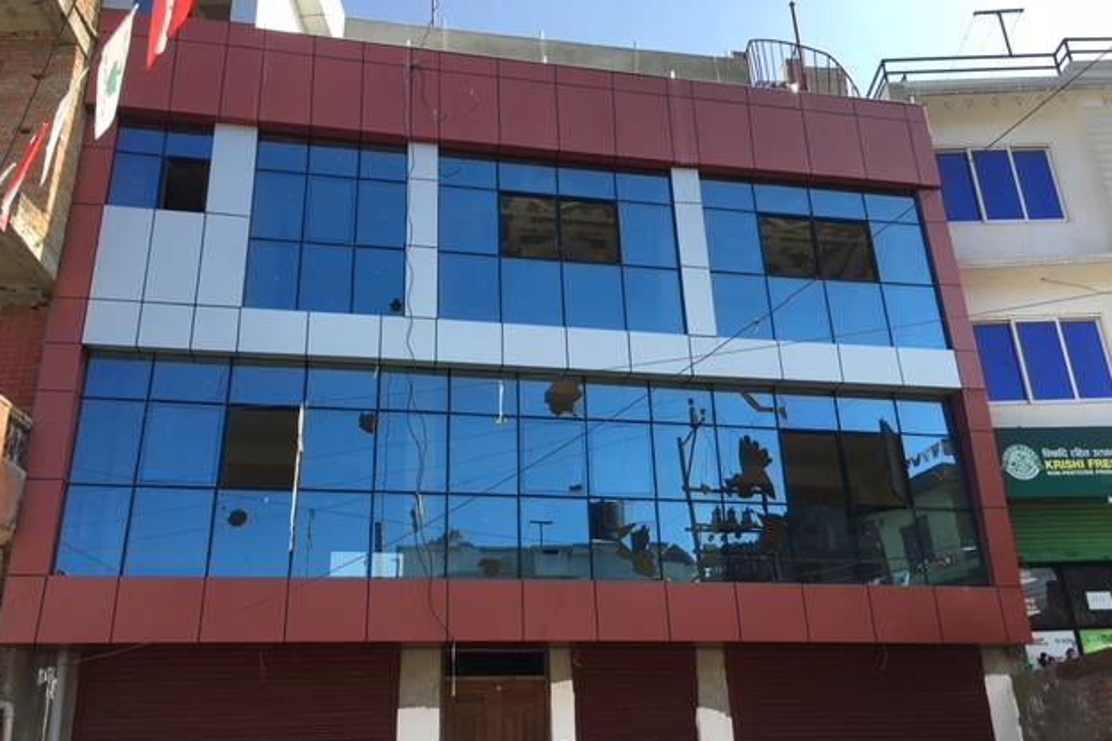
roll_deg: +2.9
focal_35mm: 31
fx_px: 957
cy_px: 409
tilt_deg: +22.3
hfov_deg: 60.3
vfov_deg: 42.3
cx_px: 544
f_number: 2.2
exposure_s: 1/605
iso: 25
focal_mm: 4.15
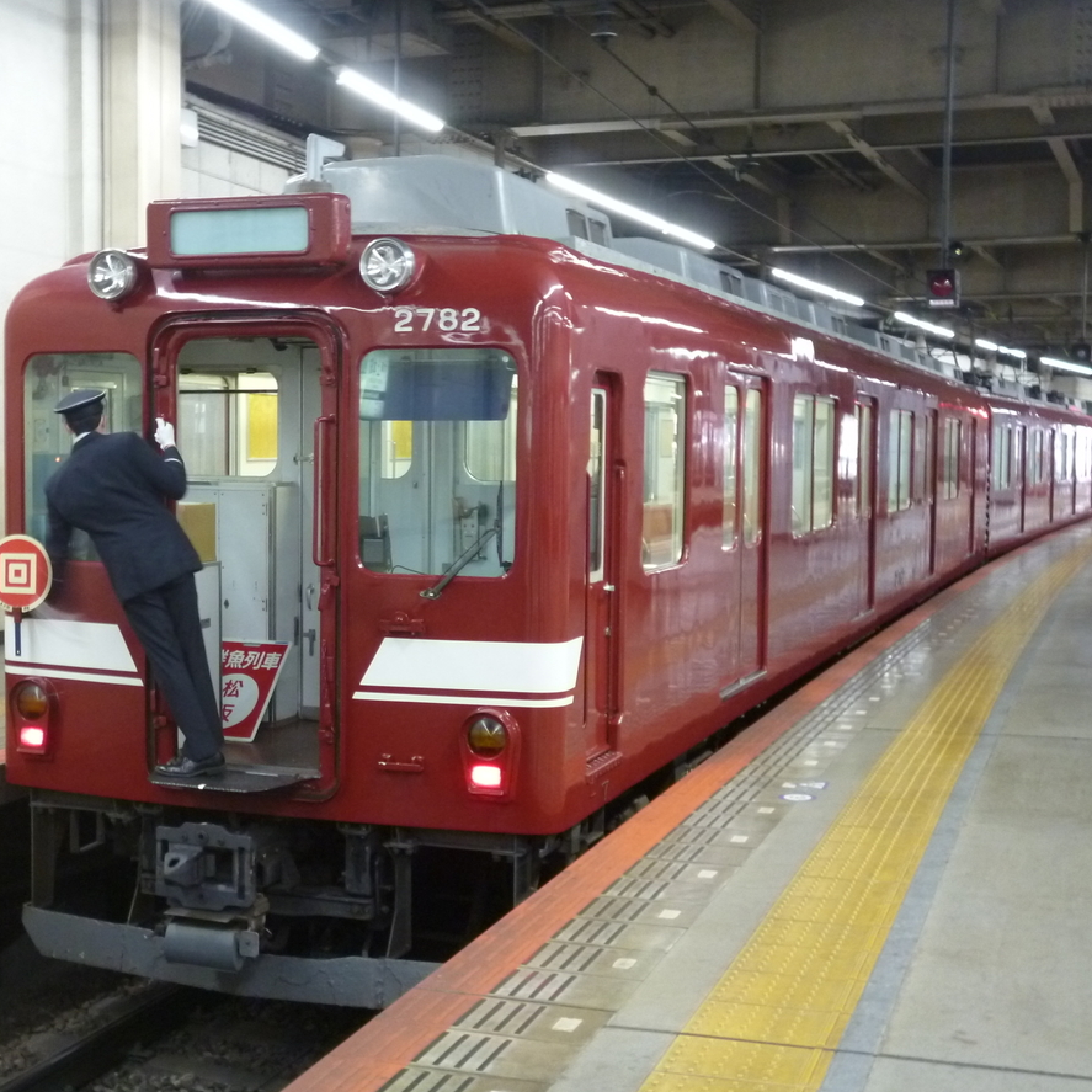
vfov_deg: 34.7
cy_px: 548
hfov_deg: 34.5
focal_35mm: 49
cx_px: 407
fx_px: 1749
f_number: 3.7
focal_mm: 7.3
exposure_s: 1/6
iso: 400
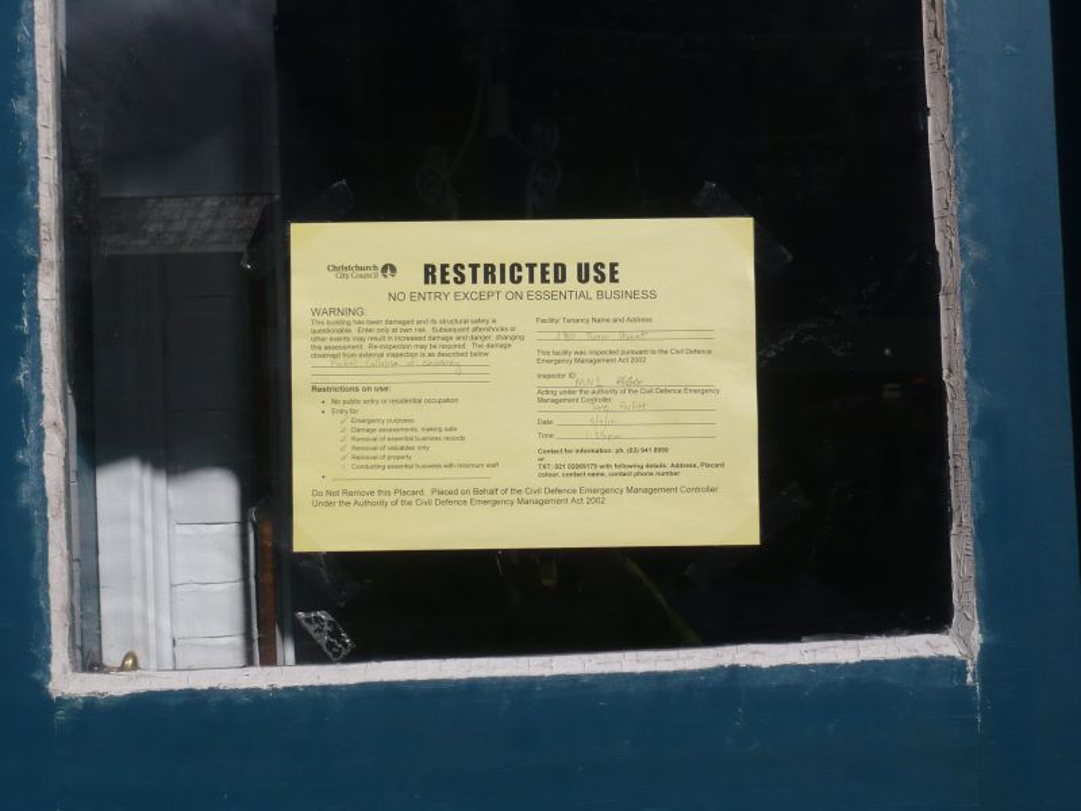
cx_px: 540
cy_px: 406
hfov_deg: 35.5
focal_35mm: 54
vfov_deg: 27.0
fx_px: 1686
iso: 100
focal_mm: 8.9
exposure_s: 1/250
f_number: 11
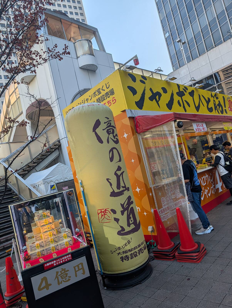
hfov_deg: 56.9
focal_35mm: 24
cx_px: 116
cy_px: 154
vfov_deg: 71.5
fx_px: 214
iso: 26
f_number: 1.68
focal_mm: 6.9
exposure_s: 1/2252
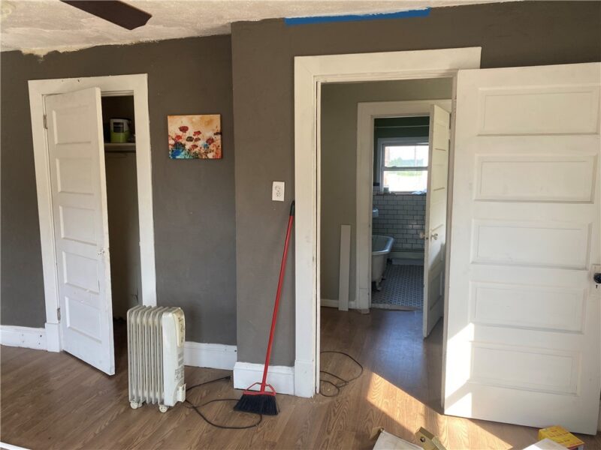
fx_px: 451
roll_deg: -1.6
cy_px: 225
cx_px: 300
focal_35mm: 26
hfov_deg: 67.3
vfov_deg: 53.1
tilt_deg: -7.4
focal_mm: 4.25
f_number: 1.8
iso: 50
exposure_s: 1/121
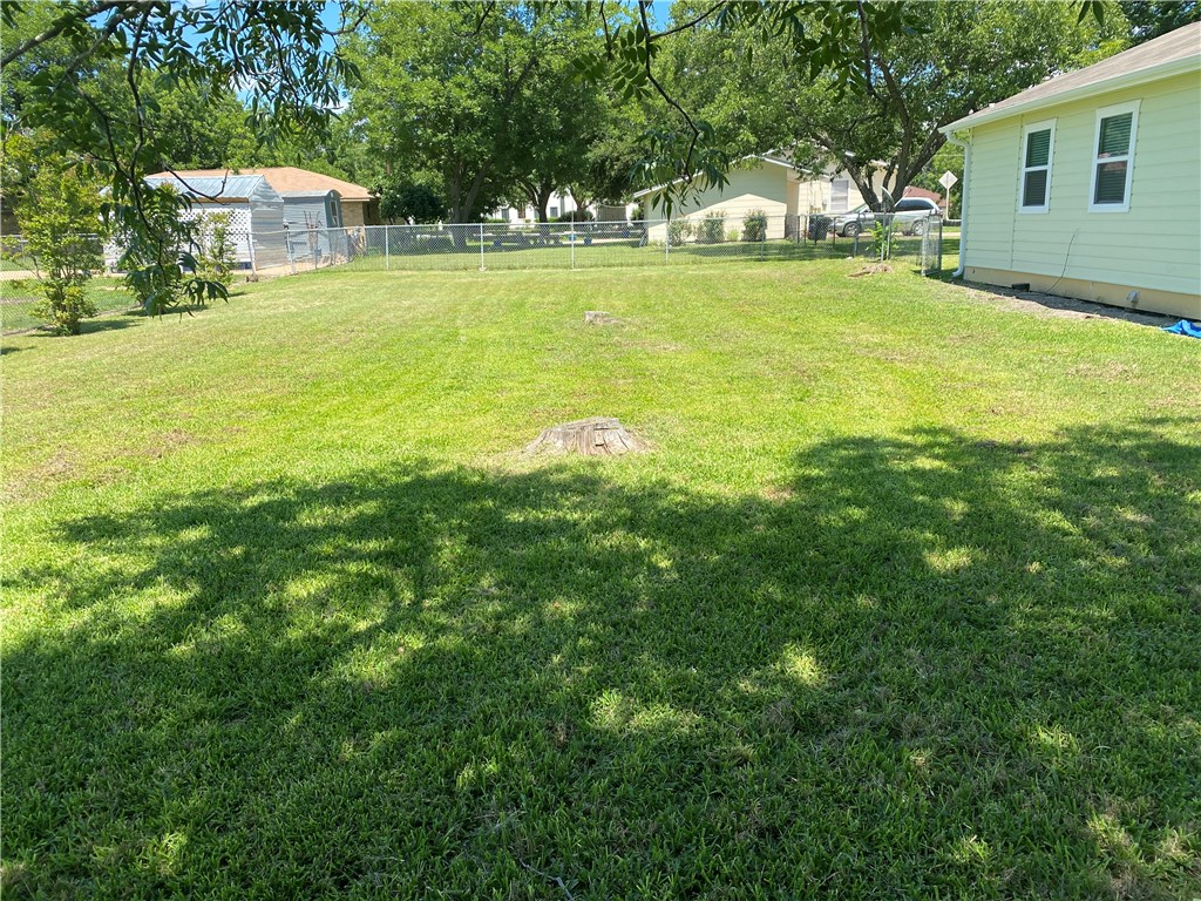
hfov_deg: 67.3
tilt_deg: -13.9
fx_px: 902
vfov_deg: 53.1
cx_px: 600
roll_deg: +2.4
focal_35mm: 26
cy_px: 450
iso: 32
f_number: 1.8
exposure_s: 1/1218
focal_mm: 4.25
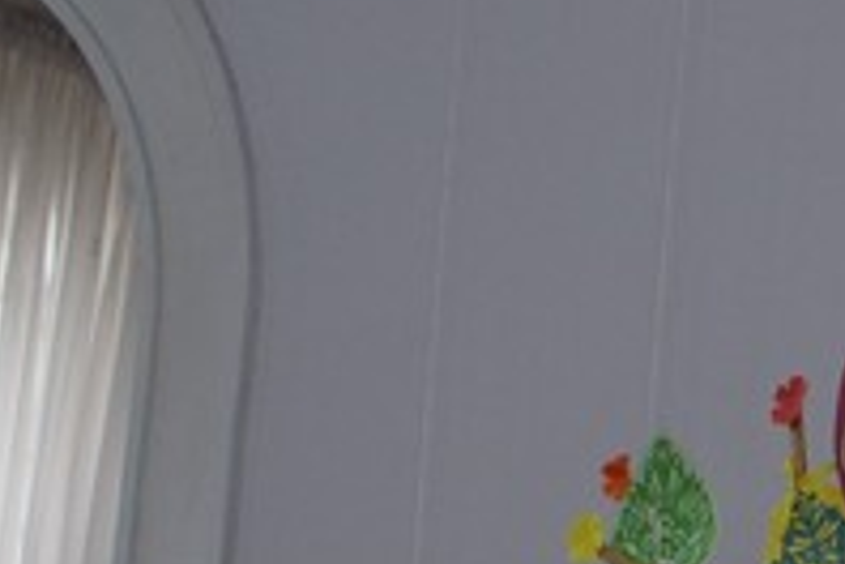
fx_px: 2488
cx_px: 1186
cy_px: 925
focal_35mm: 106
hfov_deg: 17.7
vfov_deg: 12.1
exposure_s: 1/60
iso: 800
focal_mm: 20
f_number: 4
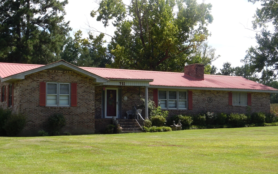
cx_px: 123
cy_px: 91
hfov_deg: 34.0
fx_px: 455
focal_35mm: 60
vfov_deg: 21.6
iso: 100
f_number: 4.6
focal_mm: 8.1
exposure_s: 1/400
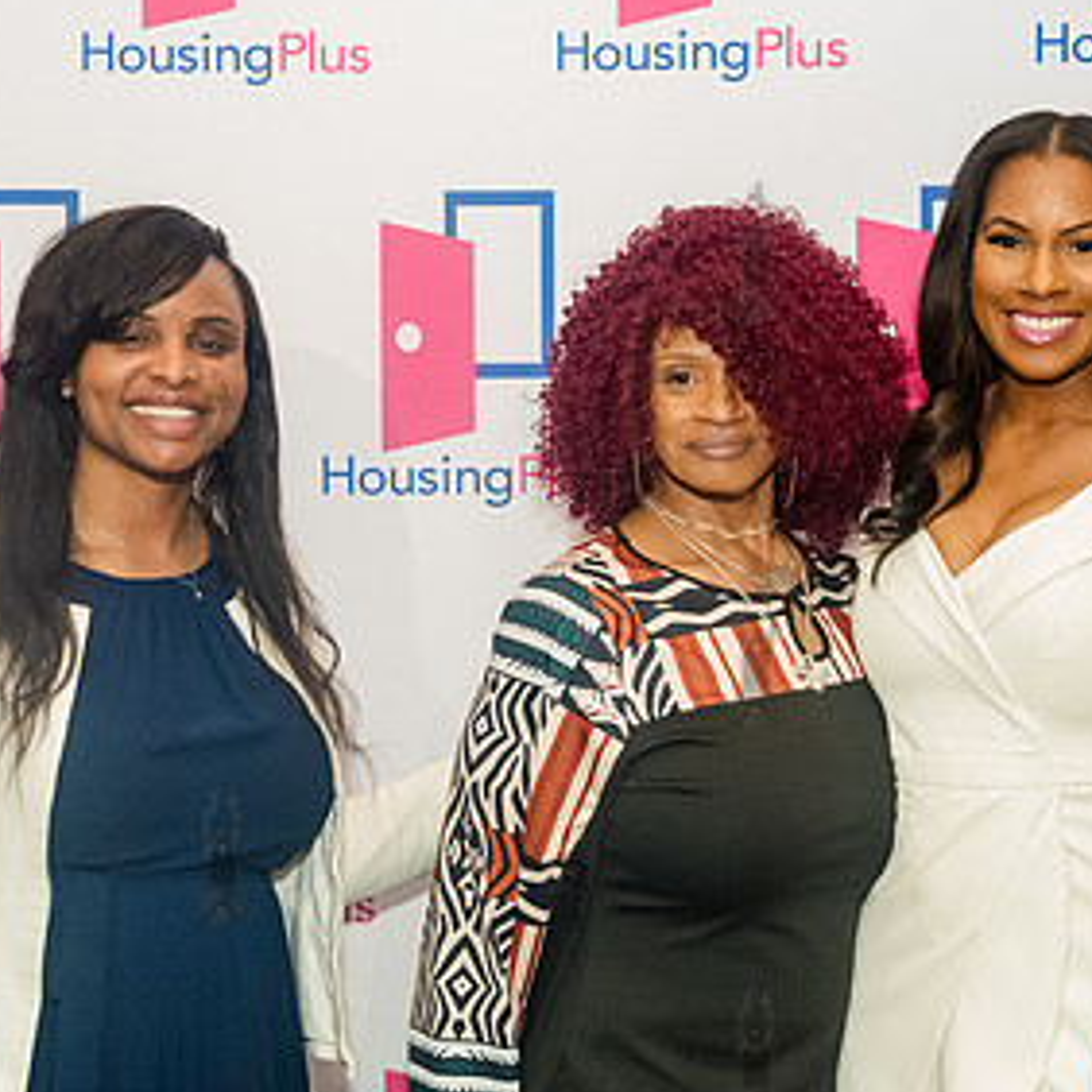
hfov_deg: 23.0
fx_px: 2677
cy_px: 533
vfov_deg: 23.1
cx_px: 636
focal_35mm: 75
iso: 5000
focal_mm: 35
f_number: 4
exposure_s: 1/200
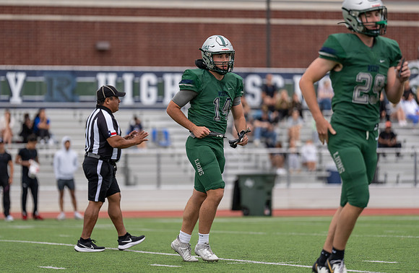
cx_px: 195
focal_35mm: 224
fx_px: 2591
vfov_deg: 6.0
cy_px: 128
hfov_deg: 9.2
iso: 250
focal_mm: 200
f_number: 2.8
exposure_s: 1/1250
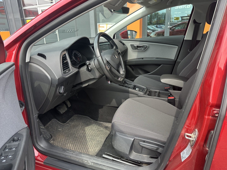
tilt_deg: -18.6
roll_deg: +2.7
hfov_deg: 71.6
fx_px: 157
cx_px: 114
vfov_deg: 56.8
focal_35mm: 24
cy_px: 85
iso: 80
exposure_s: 1/330
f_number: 1.78
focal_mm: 6.86
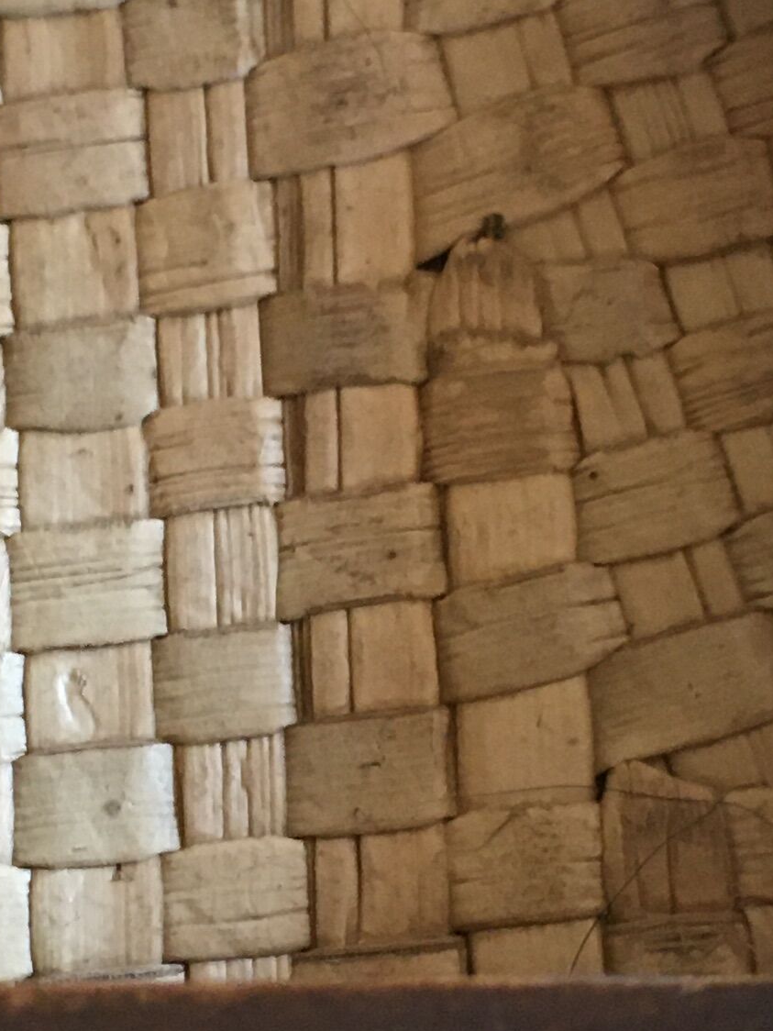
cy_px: 748
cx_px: 249
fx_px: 3097
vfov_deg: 18.8
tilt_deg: -79.5
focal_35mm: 104
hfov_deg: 14.2
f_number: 2.2
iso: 160
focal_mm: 4.15
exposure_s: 1/33
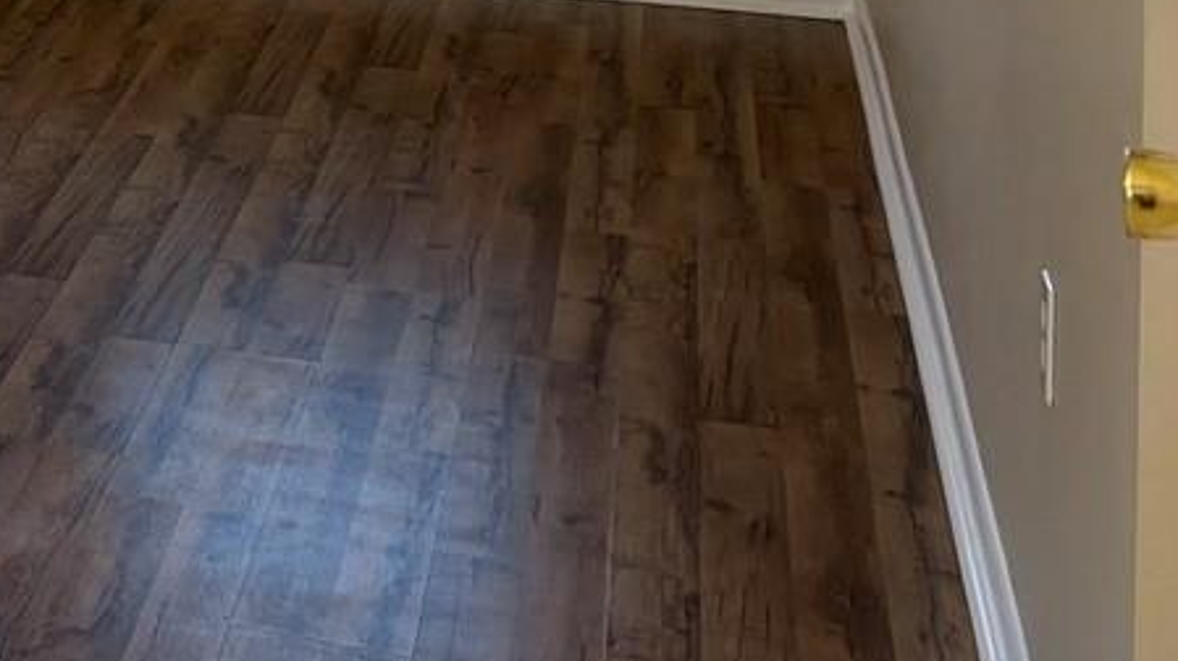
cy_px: -685
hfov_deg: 18.7
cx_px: -577
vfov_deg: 10.9
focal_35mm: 101
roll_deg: -0.3
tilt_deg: -1.5
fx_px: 3153
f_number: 1.6
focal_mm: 5.96
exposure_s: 1/60
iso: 64
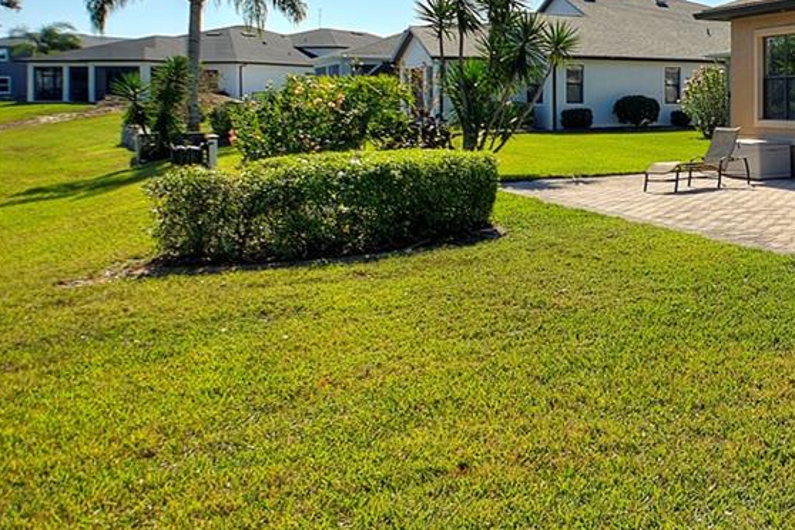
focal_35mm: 43
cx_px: 1131
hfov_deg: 30.5
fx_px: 950
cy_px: 85
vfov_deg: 30.2
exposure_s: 1/320
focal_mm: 10
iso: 100
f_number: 4.5
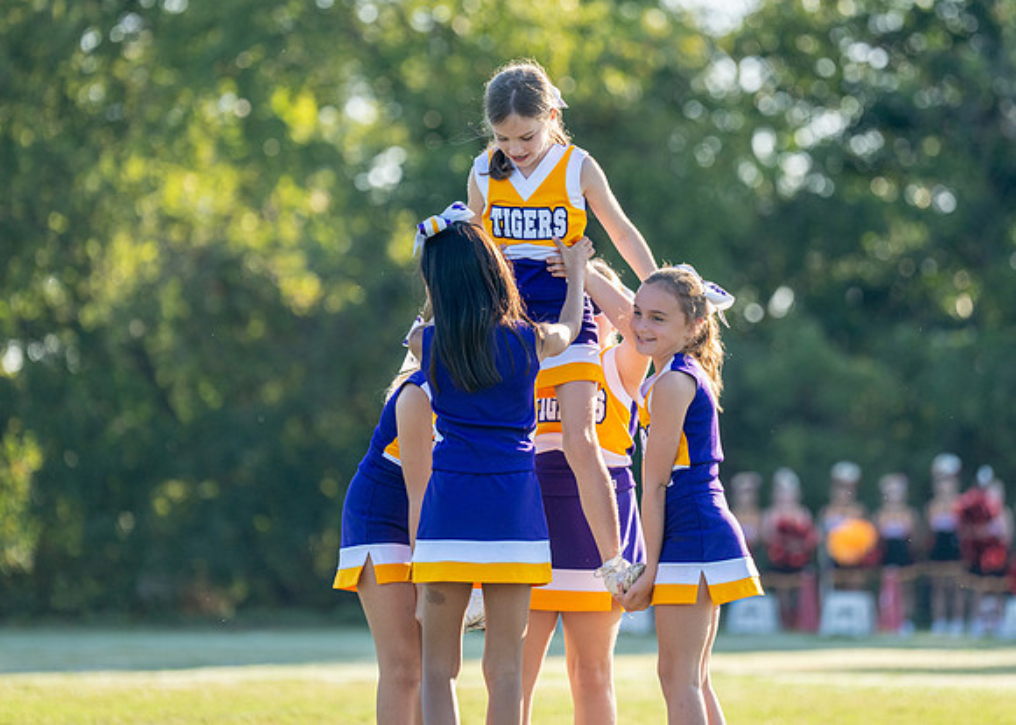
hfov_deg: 9.5
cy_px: 272
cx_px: 545
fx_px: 6124
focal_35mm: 212
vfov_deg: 6.8
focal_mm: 159
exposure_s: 1/2000
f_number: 2.8
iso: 400
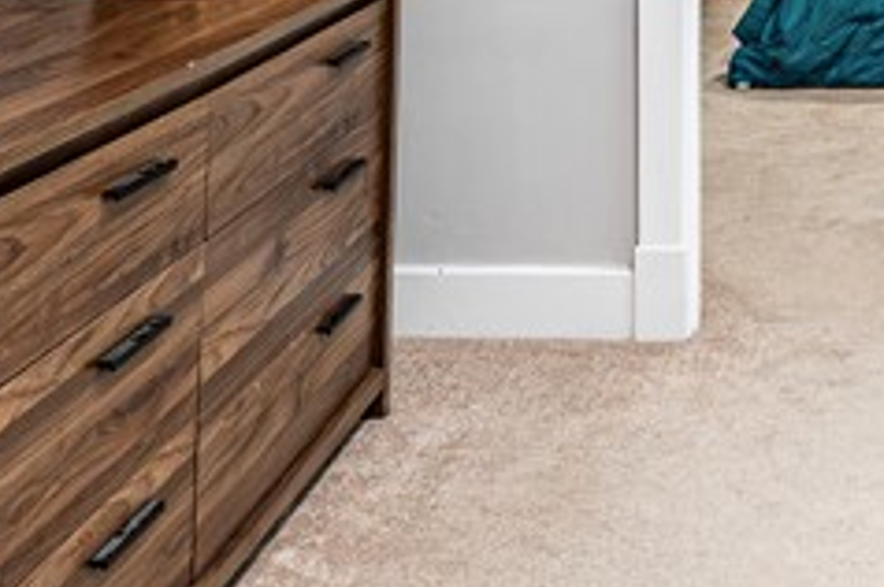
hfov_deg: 29.3
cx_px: 897
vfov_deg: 18.7
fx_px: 1569
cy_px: -295
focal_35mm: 64
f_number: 8
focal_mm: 14
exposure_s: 1/40
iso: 2000
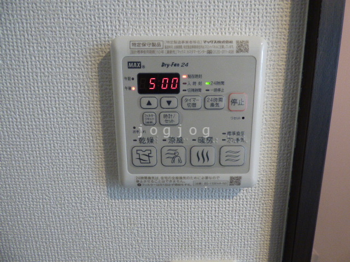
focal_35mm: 20
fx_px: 202
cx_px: 175
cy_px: 131
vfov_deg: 66.0
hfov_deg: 81.7
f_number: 2.8
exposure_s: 1/60
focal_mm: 3.58
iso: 320
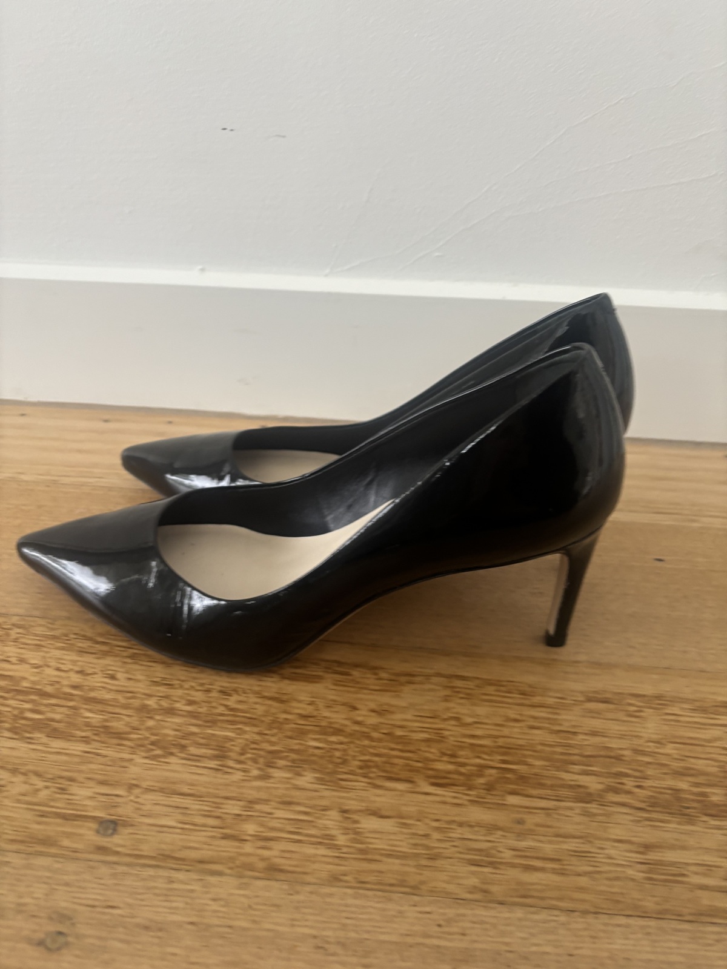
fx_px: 728
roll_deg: -2.4
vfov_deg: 67.3
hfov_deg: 53.1
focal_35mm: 26
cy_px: 484
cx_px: 364
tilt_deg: -31.1
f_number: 1.6
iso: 160
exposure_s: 1/60
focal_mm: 5.96
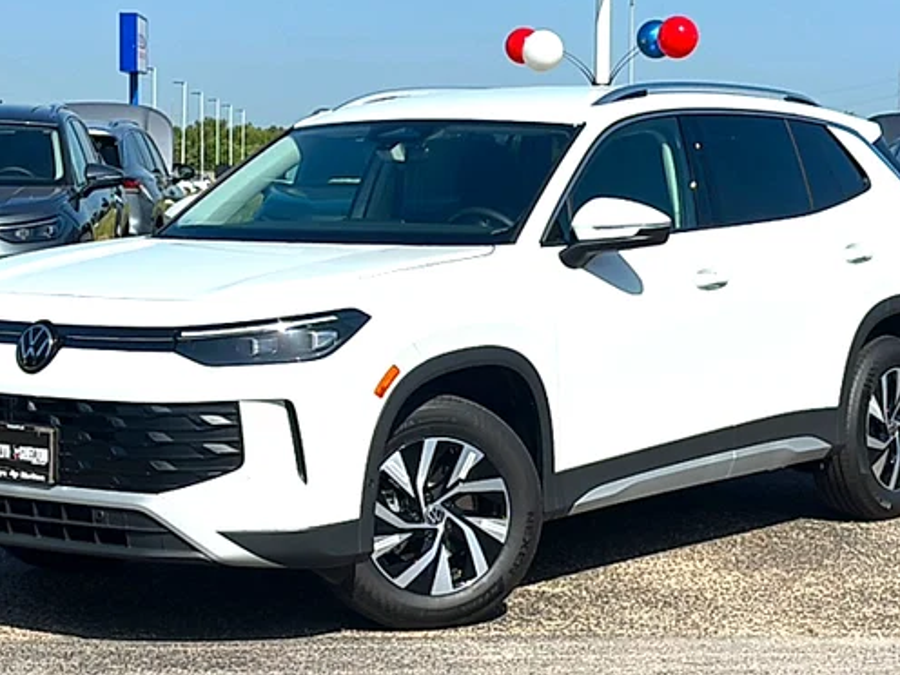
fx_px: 2054
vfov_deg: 18.7
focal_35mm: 79
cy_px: 342
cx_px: 410
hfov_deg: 24.7
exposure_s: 1/8333
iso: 64
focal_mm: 6.86
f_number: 1.78
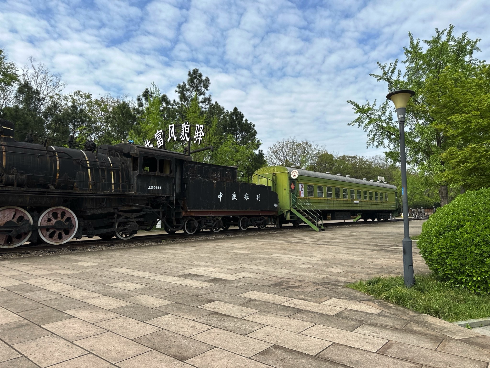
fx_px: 340
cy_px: 184
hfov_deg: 71.6
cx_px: 245
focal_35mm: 24
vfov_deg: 56.8
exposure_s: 1/4016
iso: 80
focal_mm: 6.86
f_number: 1.78
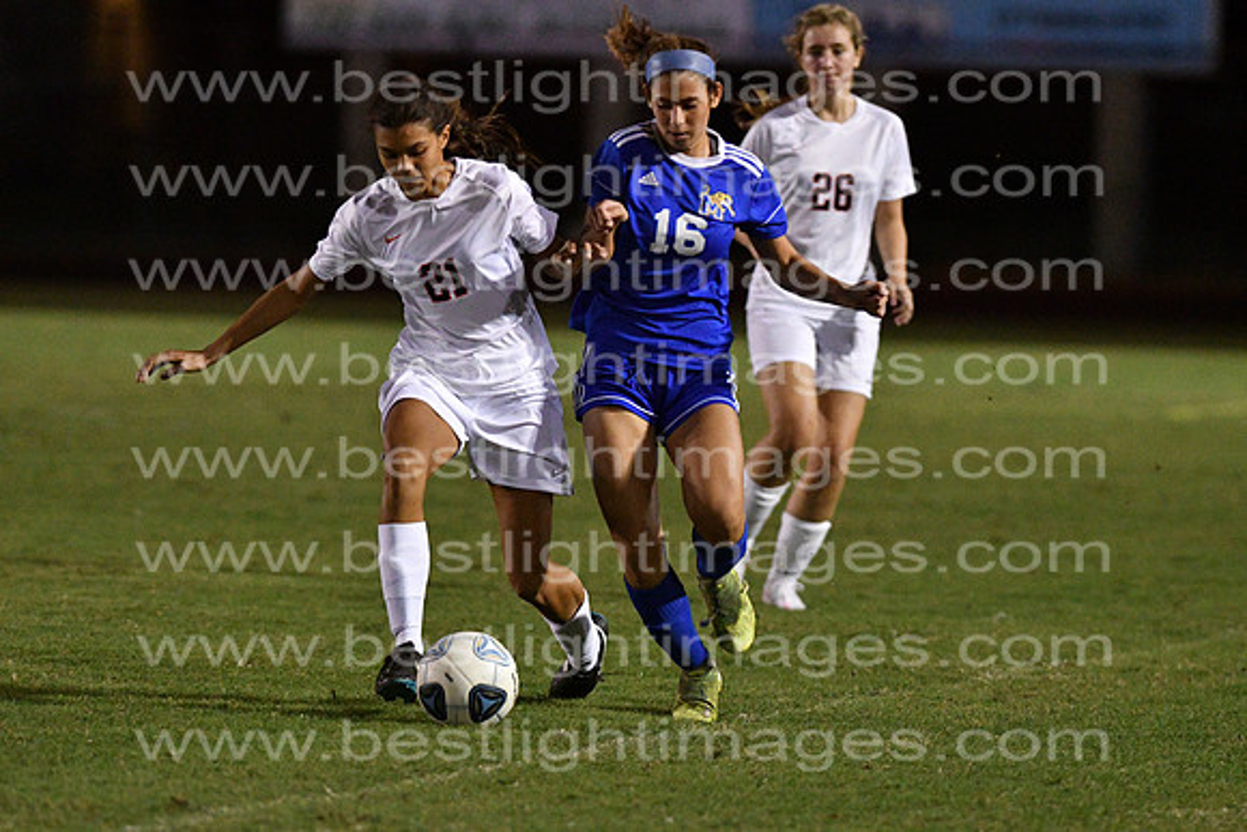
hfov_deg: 4.6
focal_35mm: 450
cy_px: 416
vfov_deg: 3.1
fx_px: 15590
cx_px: 624
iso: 10000
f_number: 3.5
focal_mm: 300
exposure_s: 1/640
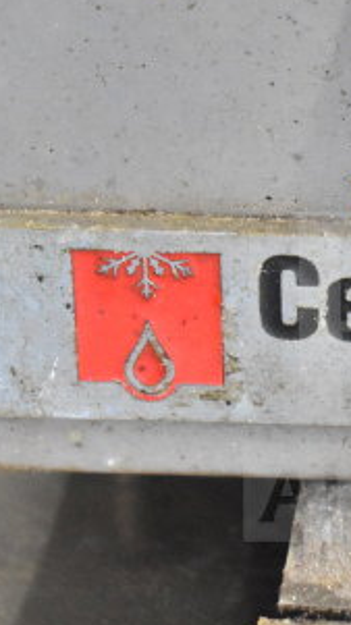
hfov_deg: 6.9
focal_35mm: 175
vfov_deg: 12.3
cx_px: 476
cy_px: 377
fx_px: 2901
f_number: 5.6
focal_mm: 55
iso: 9000
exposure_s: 1/100
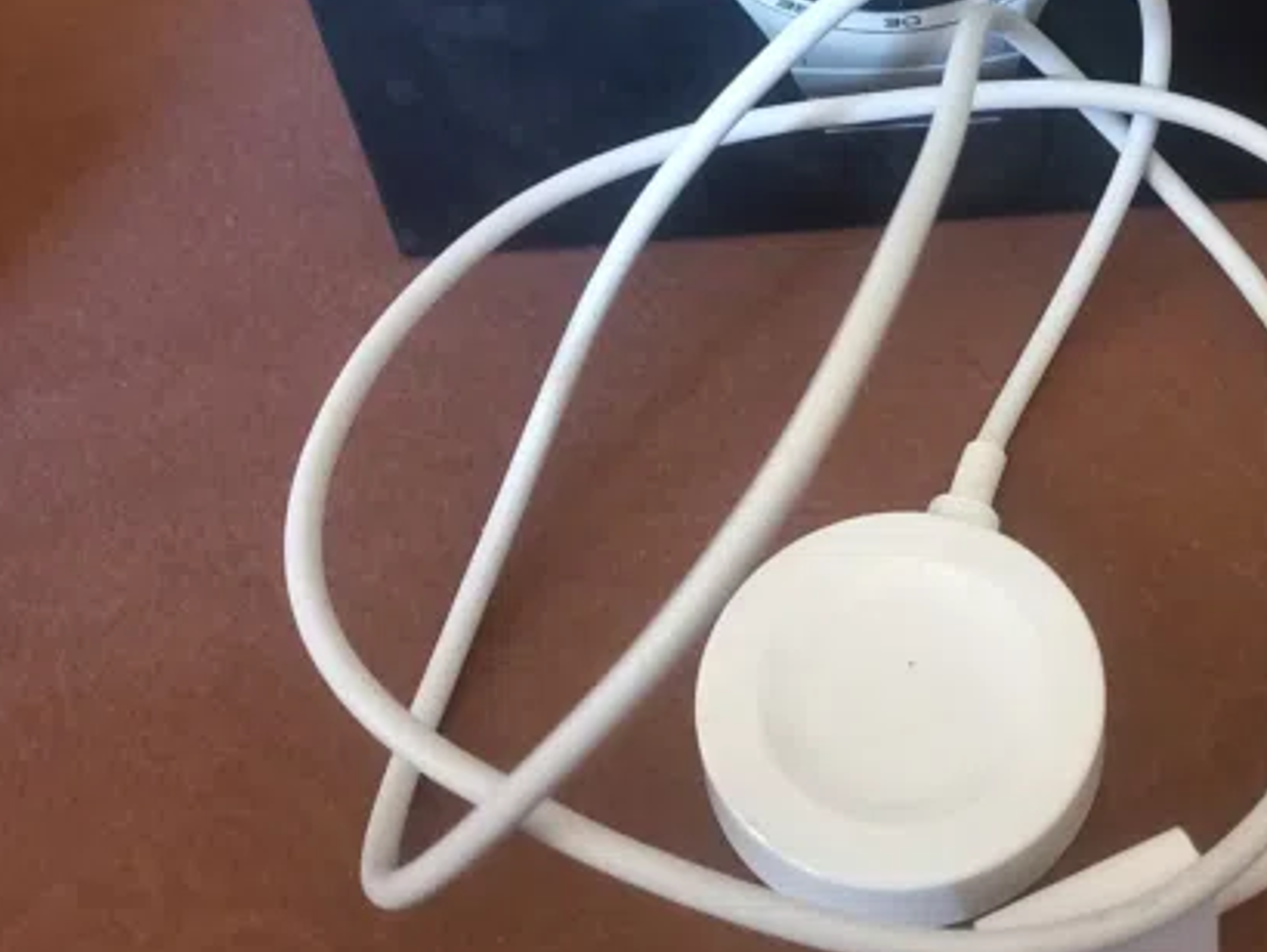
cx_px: 980
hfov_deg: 45.8
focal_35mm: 39
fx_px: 1428
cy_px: 229
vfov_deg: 35.9
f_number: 1.8
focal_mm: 4.6
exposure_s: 1/25
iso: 1250
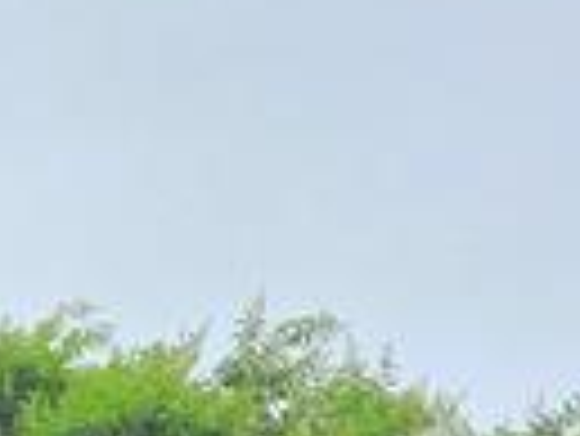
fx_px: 3069
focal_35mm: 183
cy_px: 1519
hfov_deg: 9.4
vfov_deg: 6.9
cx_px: -886
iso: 80
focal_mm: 6.3
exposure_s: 1/1429
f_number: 1.7
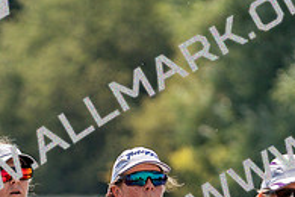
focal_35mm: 843
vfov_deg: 1.6
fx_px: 6907
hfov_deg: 2.4
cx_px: 76
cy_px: 242
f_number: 5.6
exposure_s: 1/1600
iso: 200
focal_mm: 284
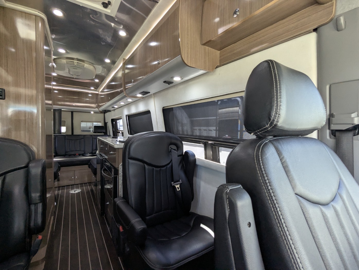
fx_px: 166
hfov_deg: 94.4
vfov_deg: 78.2
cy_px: 135
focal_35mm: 16
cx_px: 180
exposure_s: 1/109
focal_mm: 2.35
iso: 263
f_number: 2.2
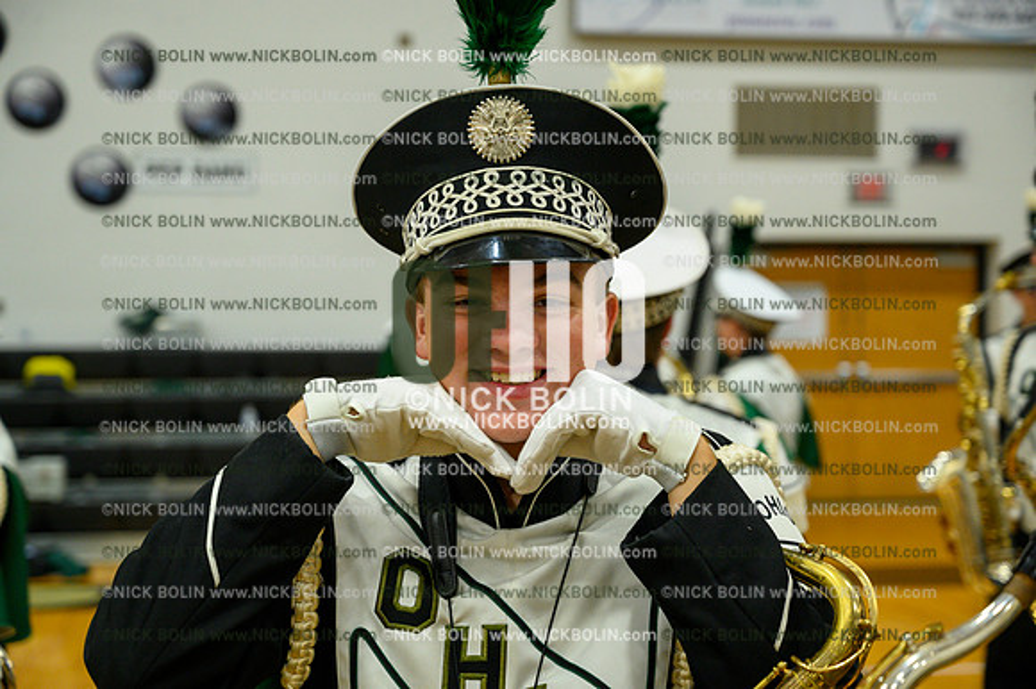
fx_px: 1726
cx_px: 518
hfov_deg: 33.4
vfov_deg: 22.6
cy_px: 344
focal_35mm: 60
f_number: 4
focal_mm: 60
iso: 1250
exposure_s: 1/250
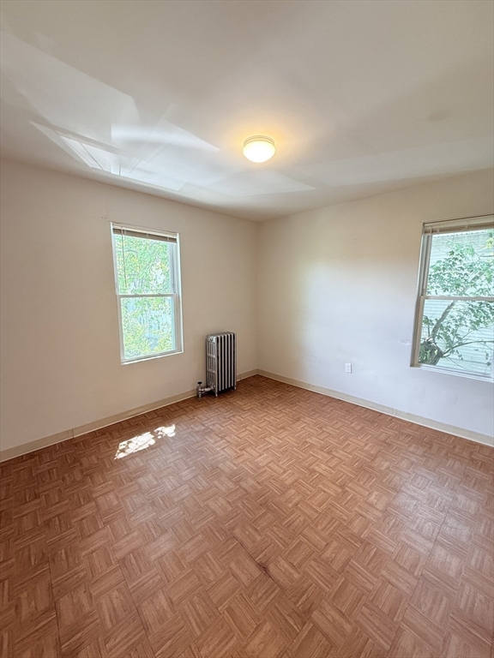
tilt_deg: -7.8
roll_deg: -0.1
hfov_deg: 85.7
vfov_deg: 102.1
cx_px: 247
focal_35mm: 14
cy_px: 329
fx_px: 266
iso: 250
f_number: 2.2
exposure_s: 1/120
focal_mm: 2.22
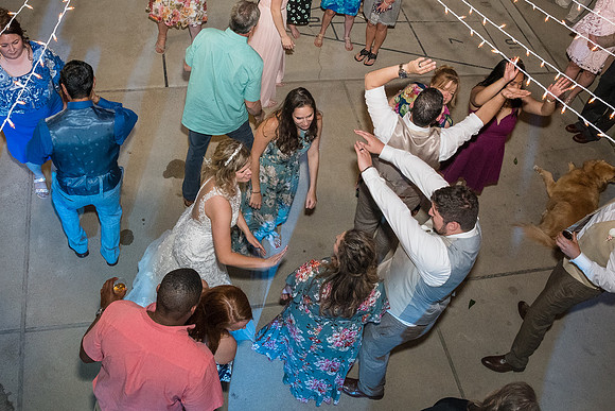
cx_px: 278
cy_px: 159
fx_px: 603
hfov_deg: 54.0
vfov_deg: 37.4
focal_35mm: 35
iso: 2000
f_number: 5
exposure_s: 1/80
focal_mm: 16
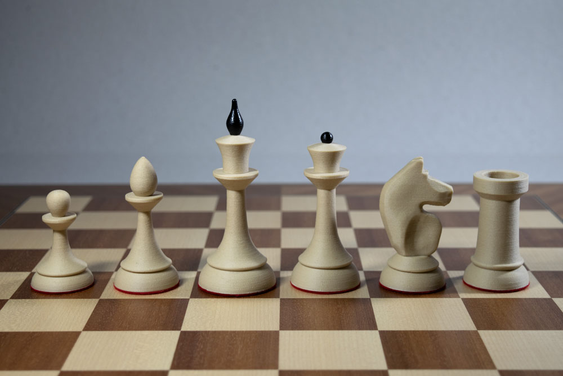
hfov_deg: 29.9
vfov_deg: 20.2
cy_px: 188
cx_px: 282
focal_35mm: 68
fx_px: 1056
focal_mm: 45
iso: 200
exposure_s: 1/25
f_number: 5
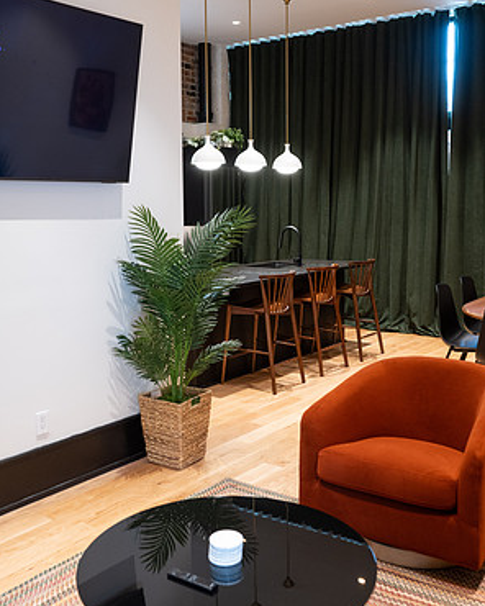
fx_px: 718
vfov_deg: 45.7
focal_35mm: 40
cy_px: 274
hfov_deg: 37.3
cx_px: 242
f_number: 4
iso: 800
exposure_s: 1/30
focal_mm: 35
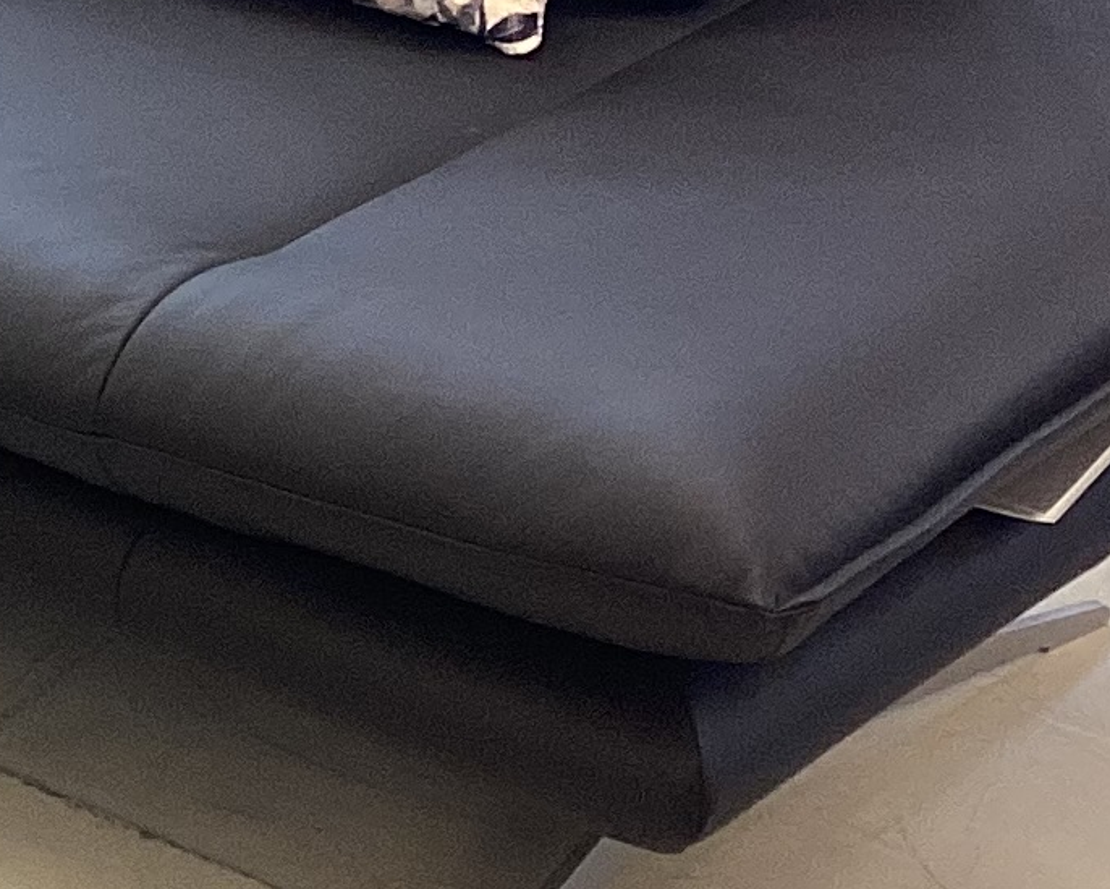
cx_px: -670
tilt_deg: -29.0
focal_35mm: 144
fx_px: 4731
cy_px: 387
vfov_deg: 10.7
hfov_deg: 12.6
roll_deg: +0.2
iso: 100
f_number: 2.4
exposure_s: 1/60
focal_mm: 3.3
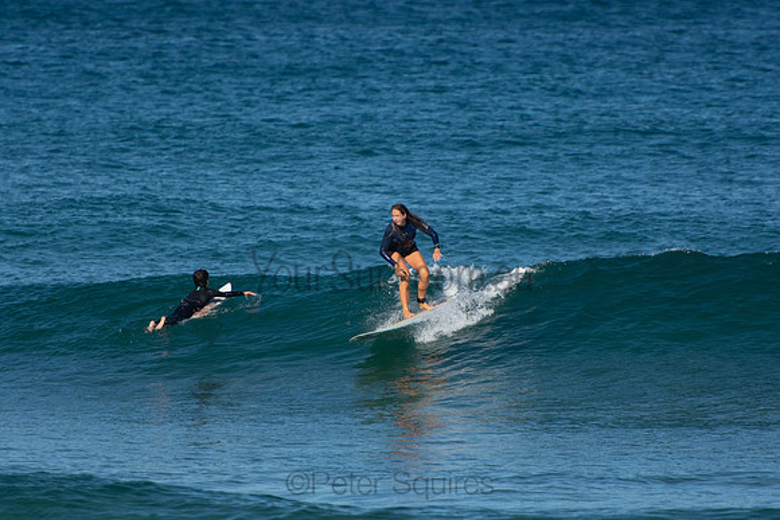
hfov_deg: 3.4
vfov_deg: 2.3
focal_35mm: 600
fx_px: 13002
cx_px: 390
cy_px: 260
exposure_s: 1/1600
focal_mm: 400
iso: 220
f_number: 5.6
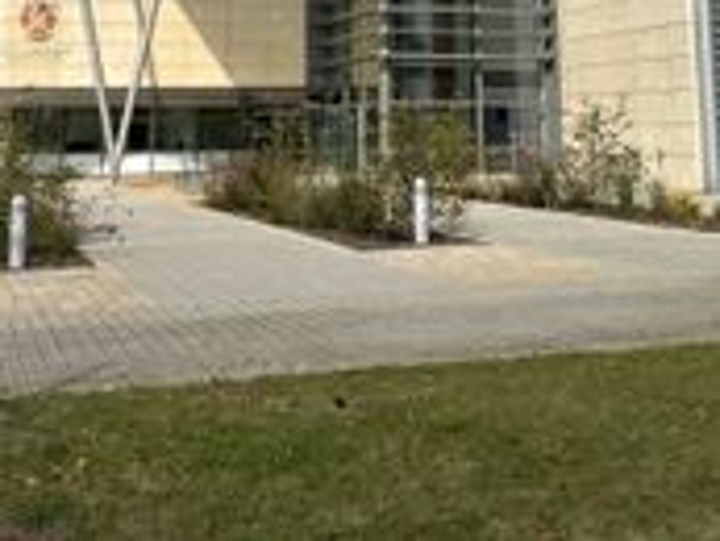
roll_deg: +0.4
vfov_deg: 22.8
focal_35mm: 60
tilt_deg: +8.9
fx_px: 1249
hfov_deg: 32.2
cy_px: -79
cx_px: 366
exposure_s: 1/5556
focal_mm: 4.2
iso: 32
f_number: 1.6
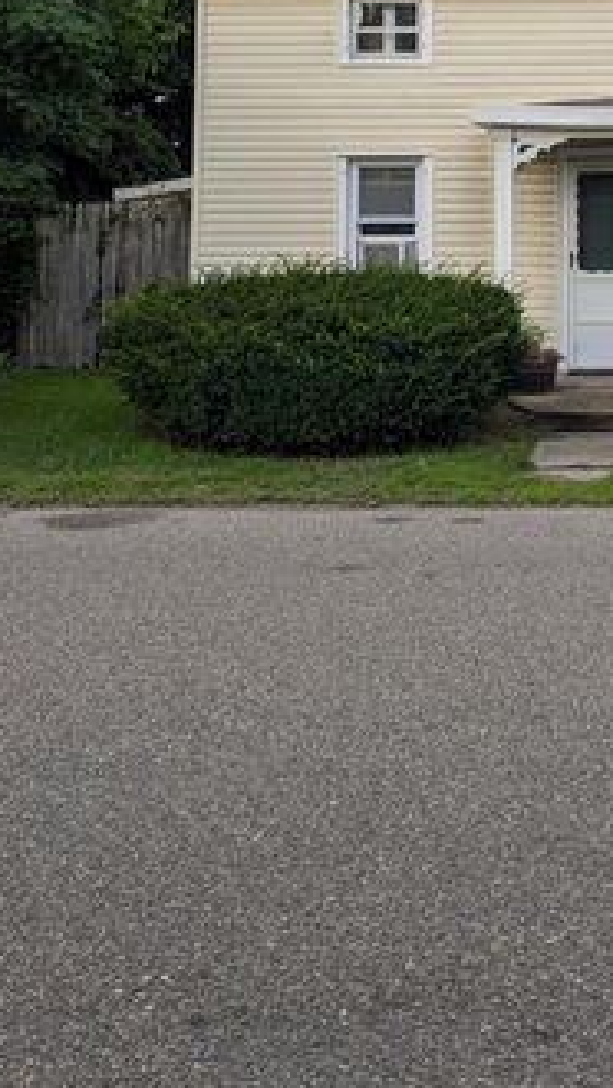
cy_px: 106
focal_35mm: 55
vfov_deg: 35.6
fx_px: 1587
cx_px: 593
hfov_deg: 21.2
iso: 47
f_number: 1.89
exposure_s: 1/142
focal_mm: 5.43
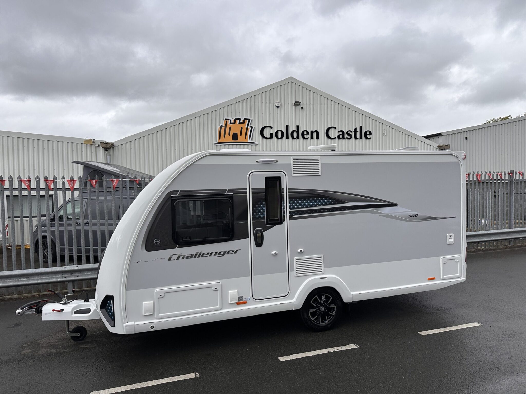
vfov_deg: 56.8
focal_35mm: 24
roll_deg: +0.5
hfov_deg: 71.6
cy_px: 197
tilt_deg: +2.2
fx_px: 365
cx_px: 263
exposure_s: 1/1988
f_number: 1.78
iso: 80
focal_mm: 6.86
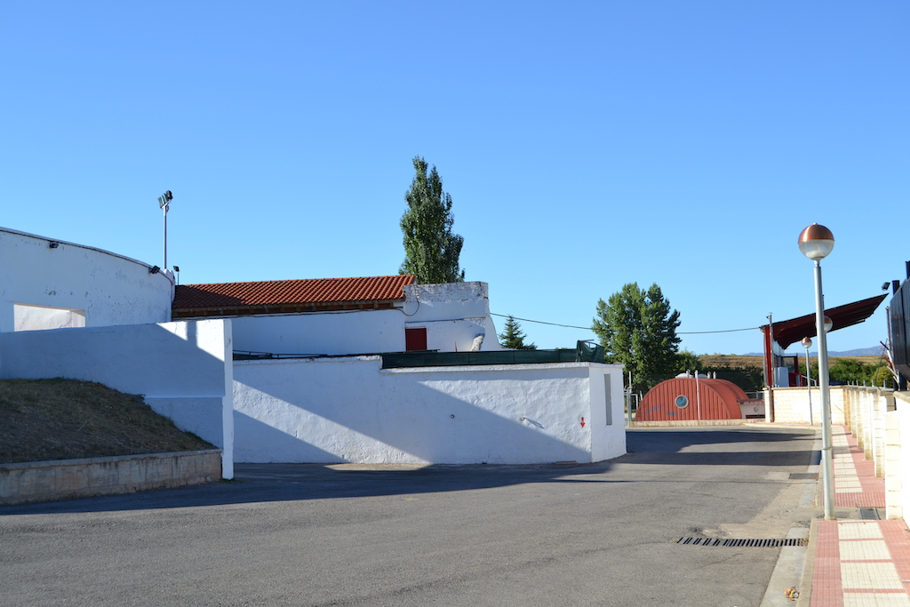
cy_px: 304
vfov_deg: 29.9
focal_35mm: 45
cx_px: 455
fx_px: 1138
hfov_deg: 43.6
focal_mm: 30
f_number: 8
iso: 100
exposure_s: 1/250
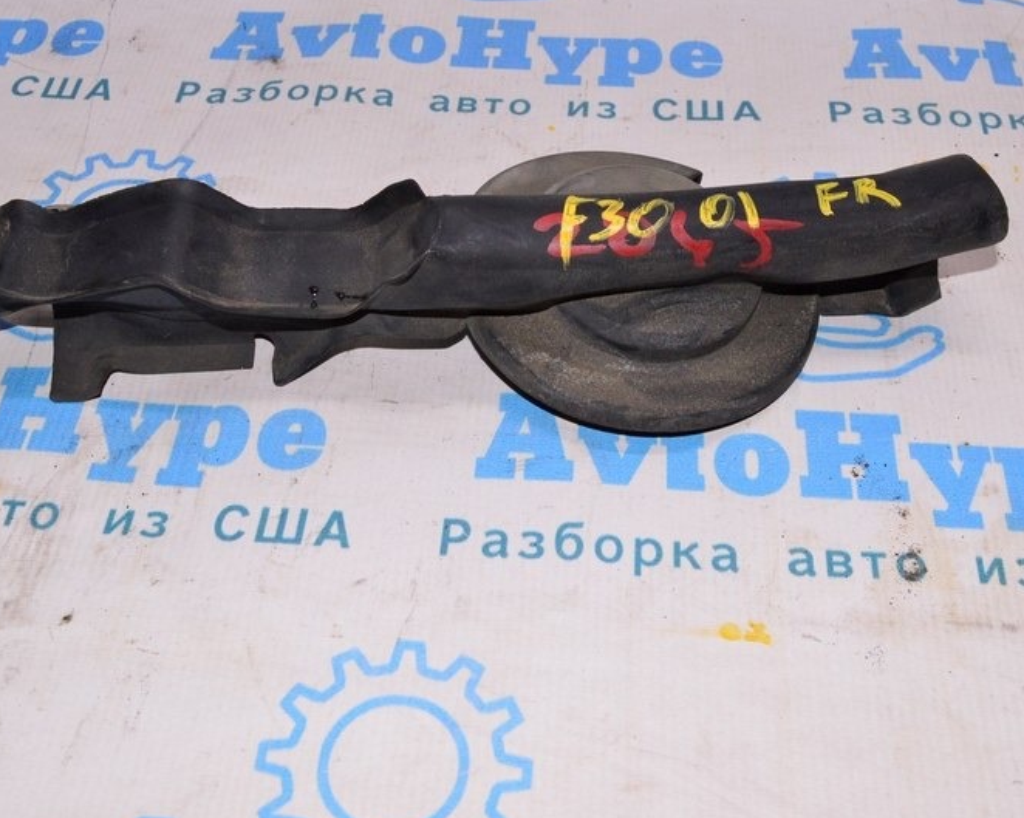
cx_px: 506
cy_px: 318
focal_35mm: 46
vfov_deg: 32.8
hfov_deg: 40.6
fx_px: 1385
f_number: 8
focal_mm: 21
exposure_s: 1/200
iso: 1600
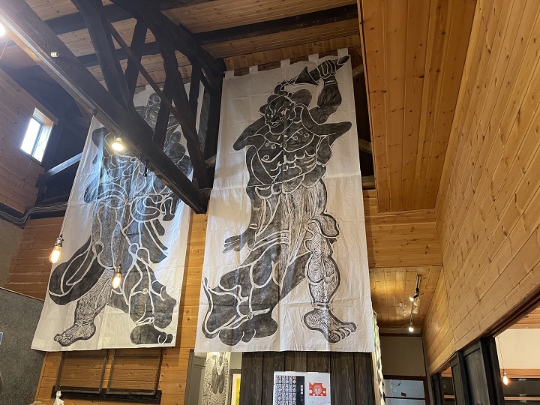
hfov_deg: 67.3
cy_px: 202
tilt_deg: +24.4
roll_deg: -3.1
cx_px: 270
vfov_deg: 53.1
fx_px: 406
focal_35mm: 26
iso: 320
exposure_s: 1/60
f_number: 1.6
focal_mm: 5.1
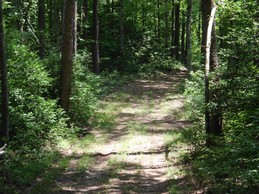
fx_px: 546
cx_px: 130
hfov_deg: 26.7
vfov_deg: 20.2
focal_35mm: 73
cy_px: 97
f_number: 4.9
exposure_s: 1/82
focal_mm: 13.13
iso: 100
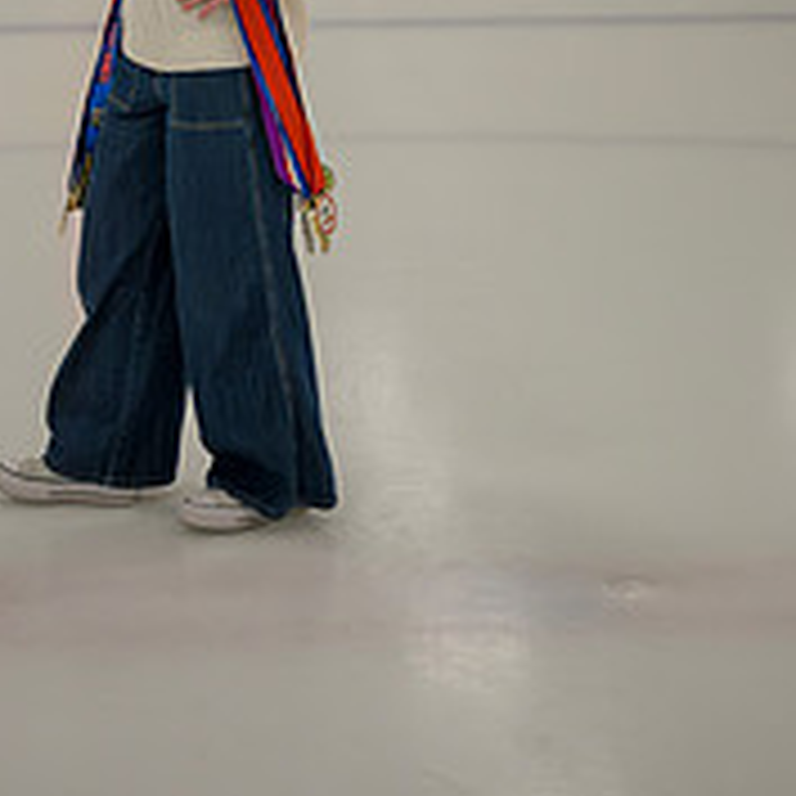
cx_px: 162
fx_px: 2472
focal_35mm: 95
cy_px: -171
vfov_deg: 17.4
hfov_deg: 18.1
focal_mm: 44
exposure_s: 1/400
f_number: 8
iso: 3200
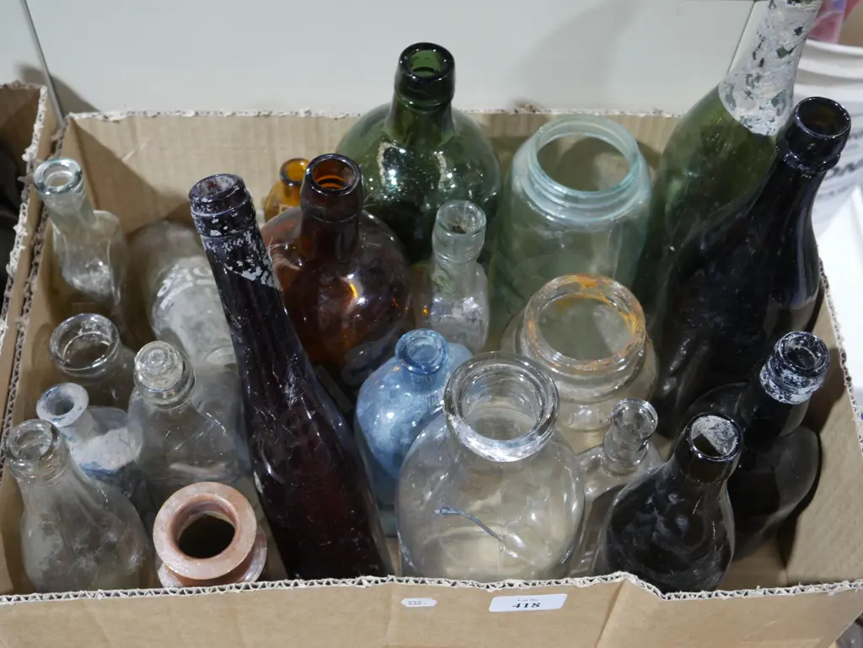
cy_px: 324
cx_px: 432
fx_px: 1197
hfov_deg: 39.6
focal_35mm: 48
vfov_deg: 30.3
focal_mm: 24
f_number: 5.2
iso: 1600
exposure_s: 1/60
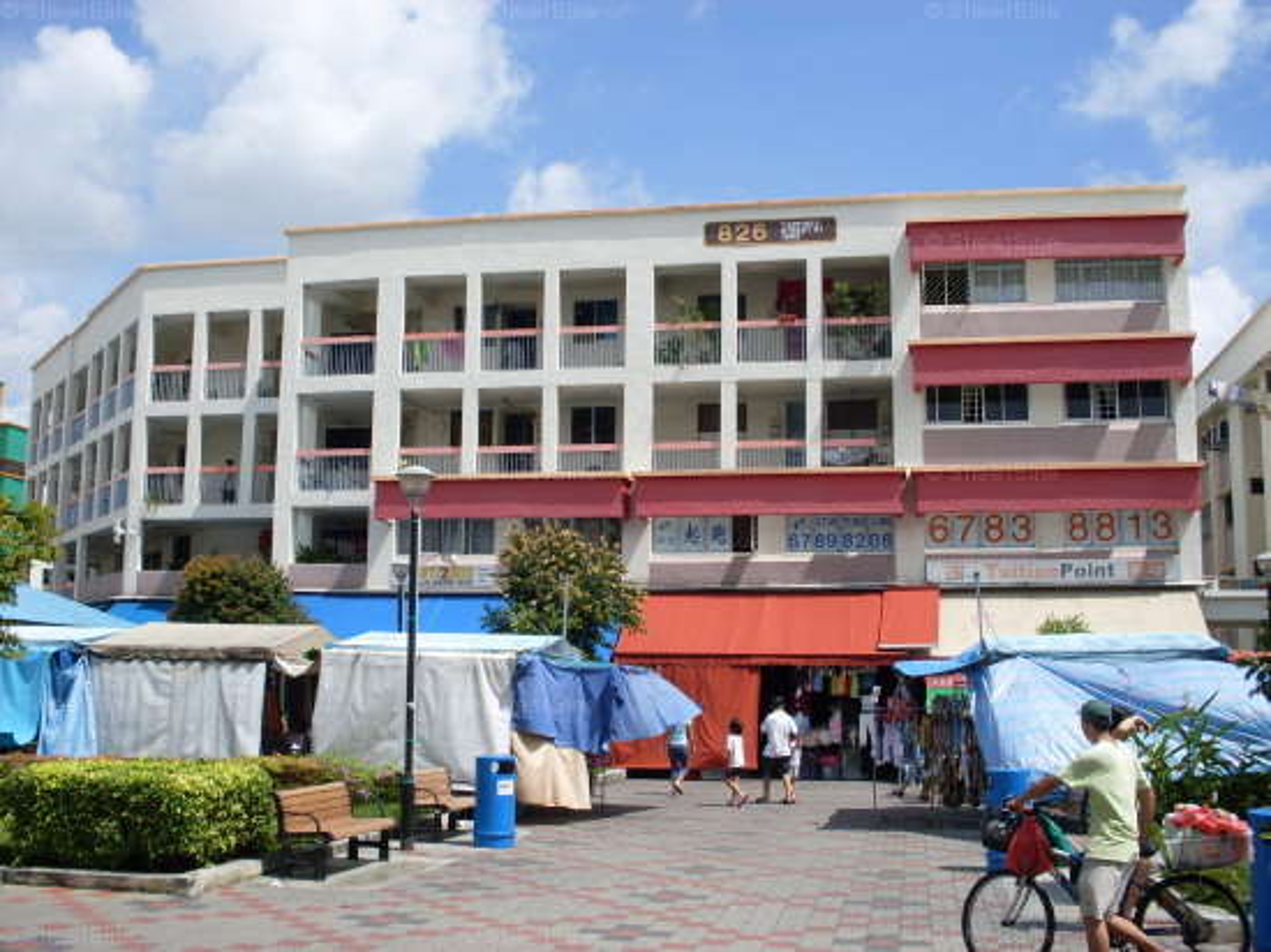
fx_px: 1395
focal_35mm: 38
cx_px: 636
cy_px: 476
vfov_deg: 37.7
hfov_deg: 49.0
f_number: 8.4
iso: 80
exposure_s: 1/250
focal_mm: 6.3
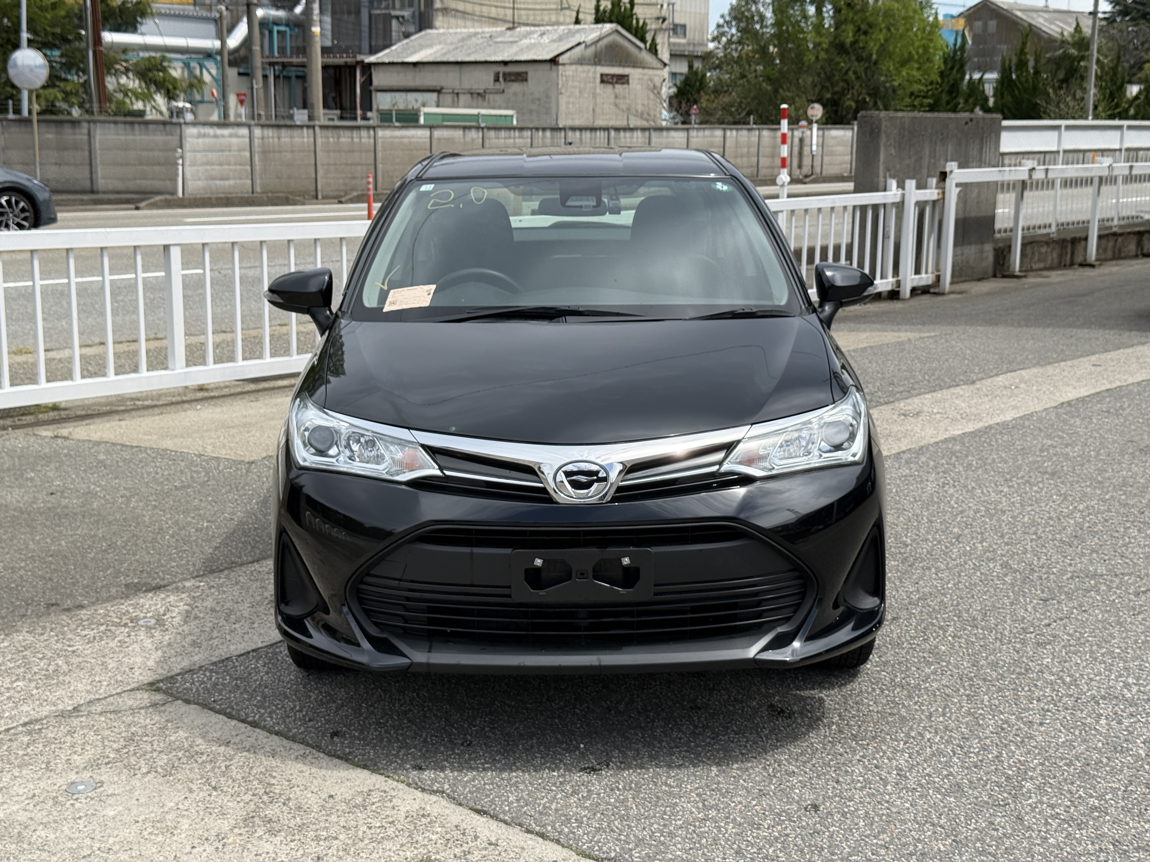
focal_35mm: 48
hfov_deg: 39.7
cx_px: 575
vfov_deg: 30.3
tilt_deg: -10.4
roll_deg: -0.2
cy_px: 431
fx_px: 1595
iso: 100
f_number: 1.78
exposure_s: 1/4587
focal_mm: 6.76
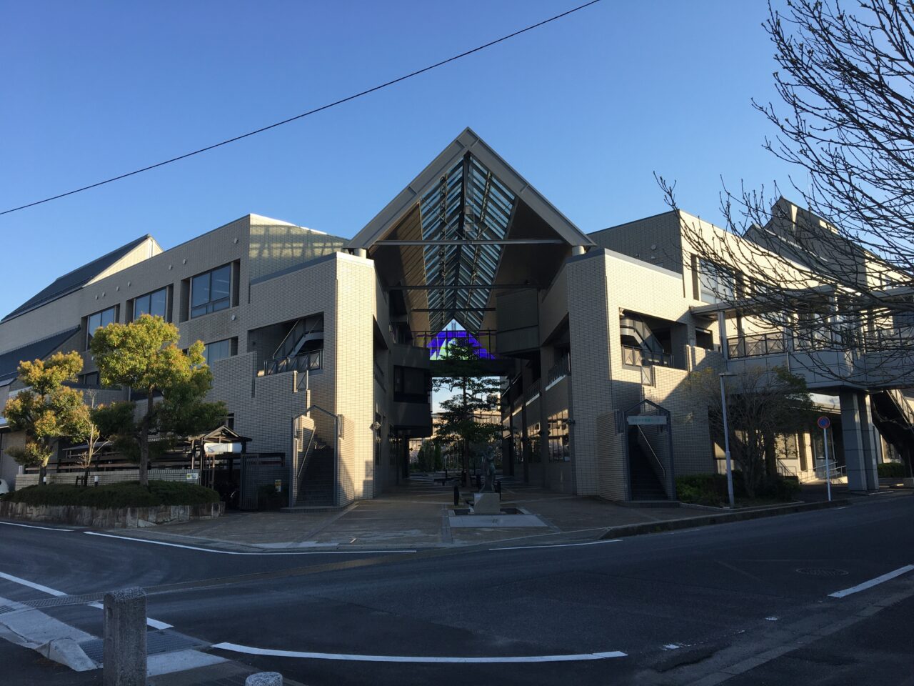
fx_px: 766
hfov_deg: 61.7
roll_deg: +0.2
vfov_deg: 48.2
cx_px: 457
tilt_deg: +9.7
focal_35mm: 29
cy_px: 343
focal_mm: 4.15
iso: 25
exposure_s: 1/605
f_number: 2.2
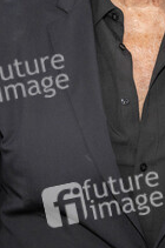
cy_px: 24
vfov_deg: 16.0
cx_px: 137
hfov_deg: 10.7
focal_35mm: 127
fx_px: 876
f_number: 6.3
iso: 640
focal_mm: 67
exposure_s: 1/200
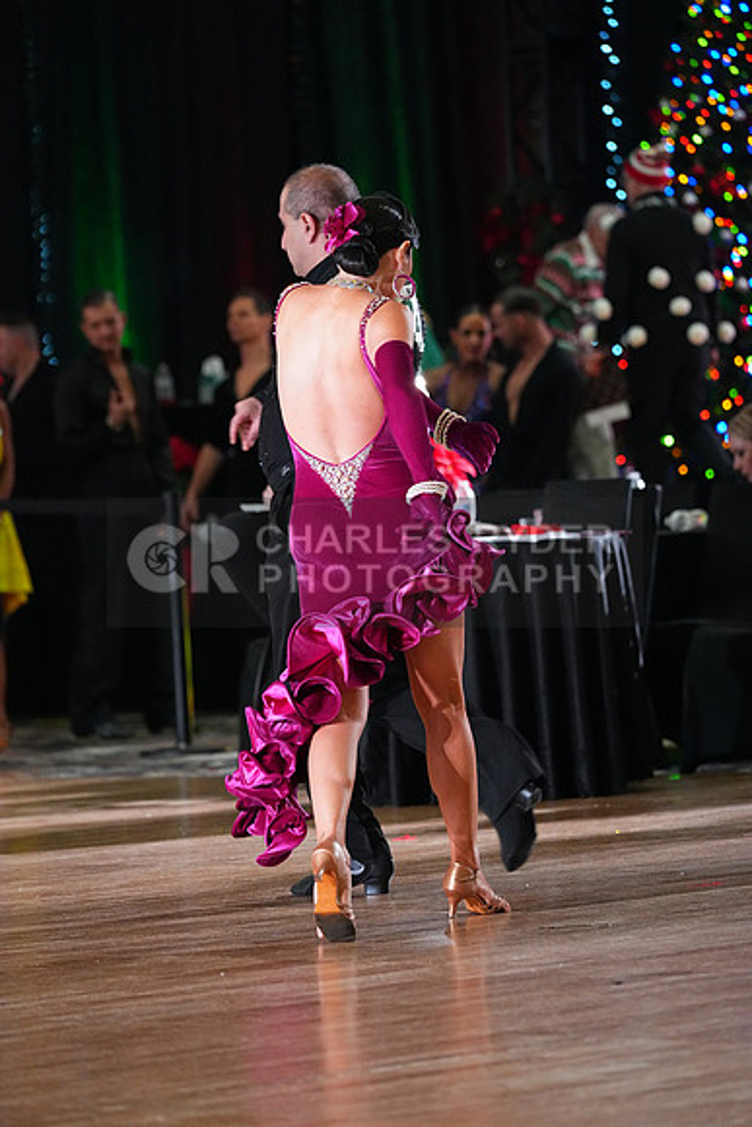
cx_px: 376
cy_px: 564
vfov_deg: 10.3
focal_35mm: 200
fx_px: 6262
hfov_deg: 6.9
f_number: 4.5
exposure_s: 1/400
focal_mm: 200
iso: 8000
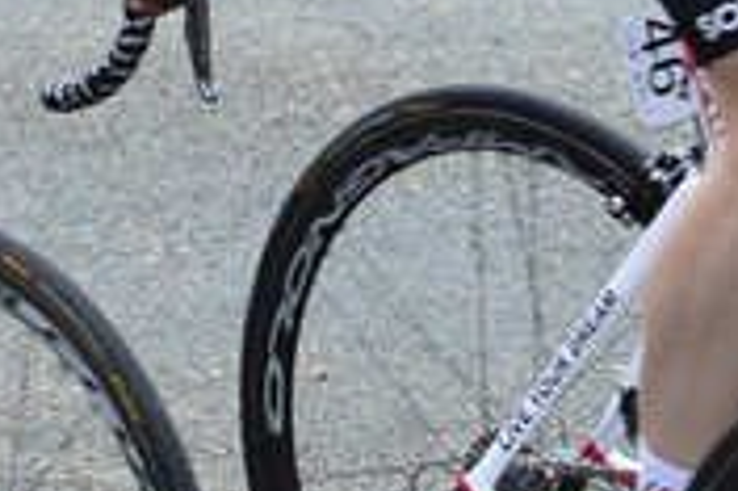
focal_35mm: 536
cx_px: -512
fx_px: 10978
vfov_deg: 2.6
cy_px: 304
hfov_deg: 3.8
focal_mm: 92
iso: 500
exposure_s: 1/1000
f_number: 4.5
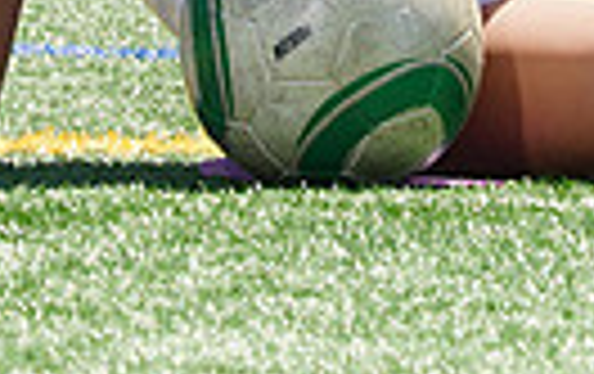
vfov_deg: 1.2
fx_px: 18551
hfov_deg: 1.8
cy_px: -469
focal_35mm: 1144
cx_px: 261
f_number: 13
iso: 200
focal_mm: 256
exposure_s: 1/250
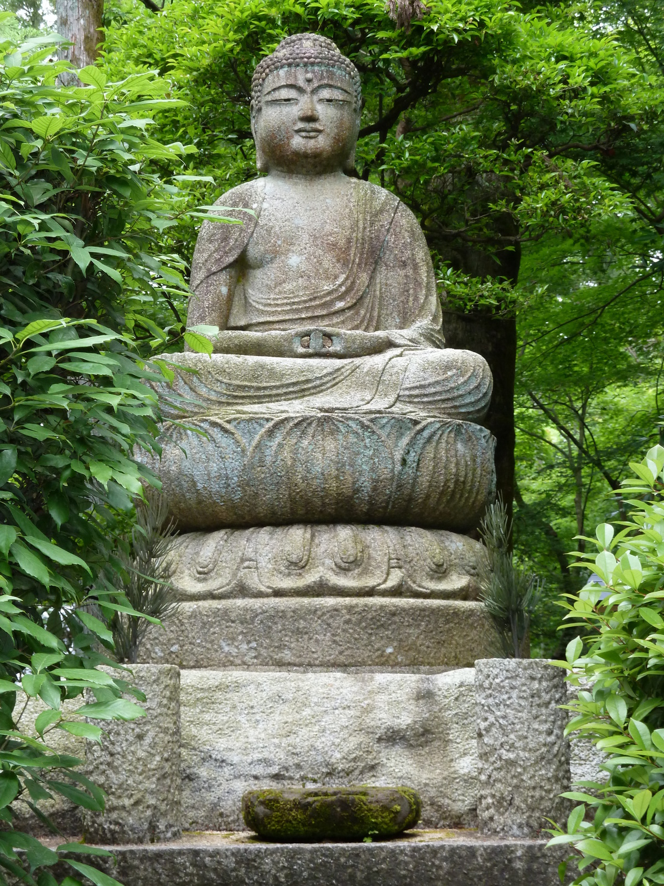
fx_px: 2123
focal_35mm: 83
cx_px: 332
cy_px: 443
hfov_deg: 17.8
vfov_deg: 23.6
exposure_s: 1/40
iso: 160
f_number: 4.2
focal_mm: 13.7
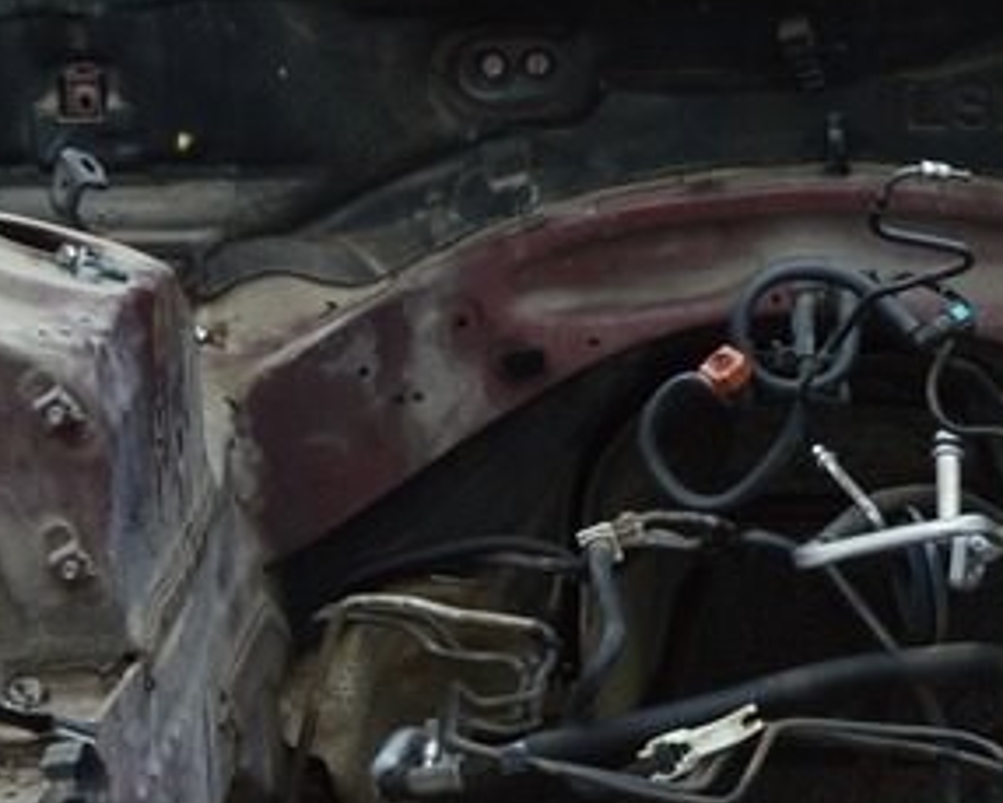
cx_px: 712
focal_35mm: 151
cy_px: 230
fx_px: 4484
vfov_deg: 10.2
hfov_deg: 12.7
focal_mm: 30
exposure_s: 1/80
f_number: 8
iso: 400
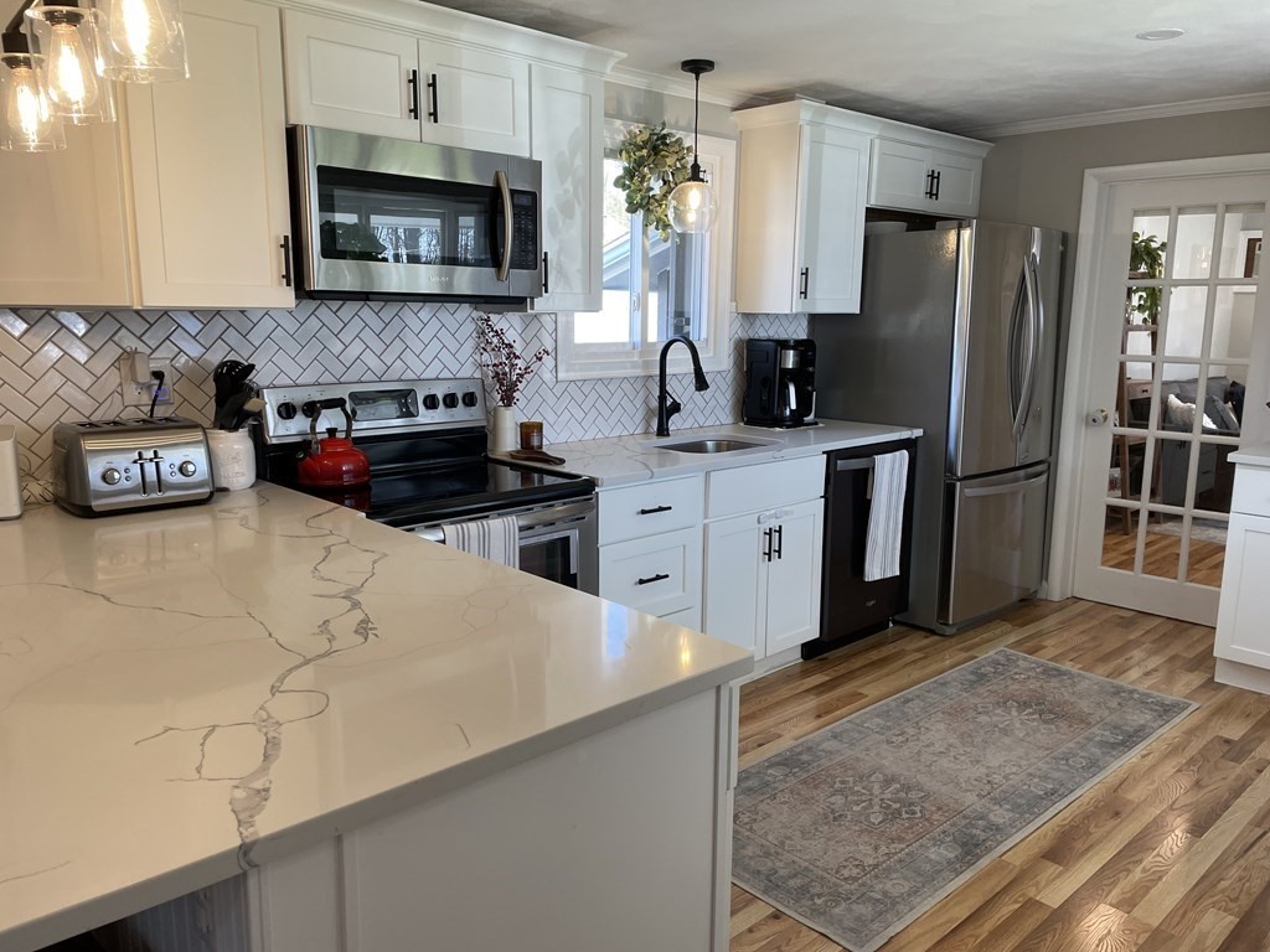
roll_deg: -0.7
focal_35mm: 26
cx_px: 635
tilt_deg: -10.4
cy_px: 476
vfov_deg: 53.1
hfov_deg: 67.3
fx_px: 954
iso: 100
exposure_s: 1/120
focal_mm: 4.2
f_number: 1.6
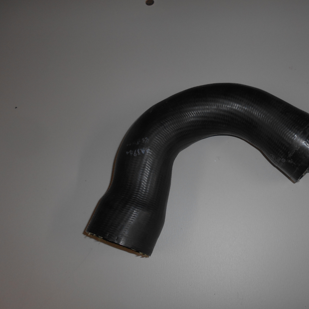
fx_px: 313
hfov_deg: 51.8
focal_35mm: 31
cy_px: 153
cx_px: 200
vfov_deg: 52.5
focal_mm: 4.6
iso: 80
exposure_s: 1/25
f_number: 3.2
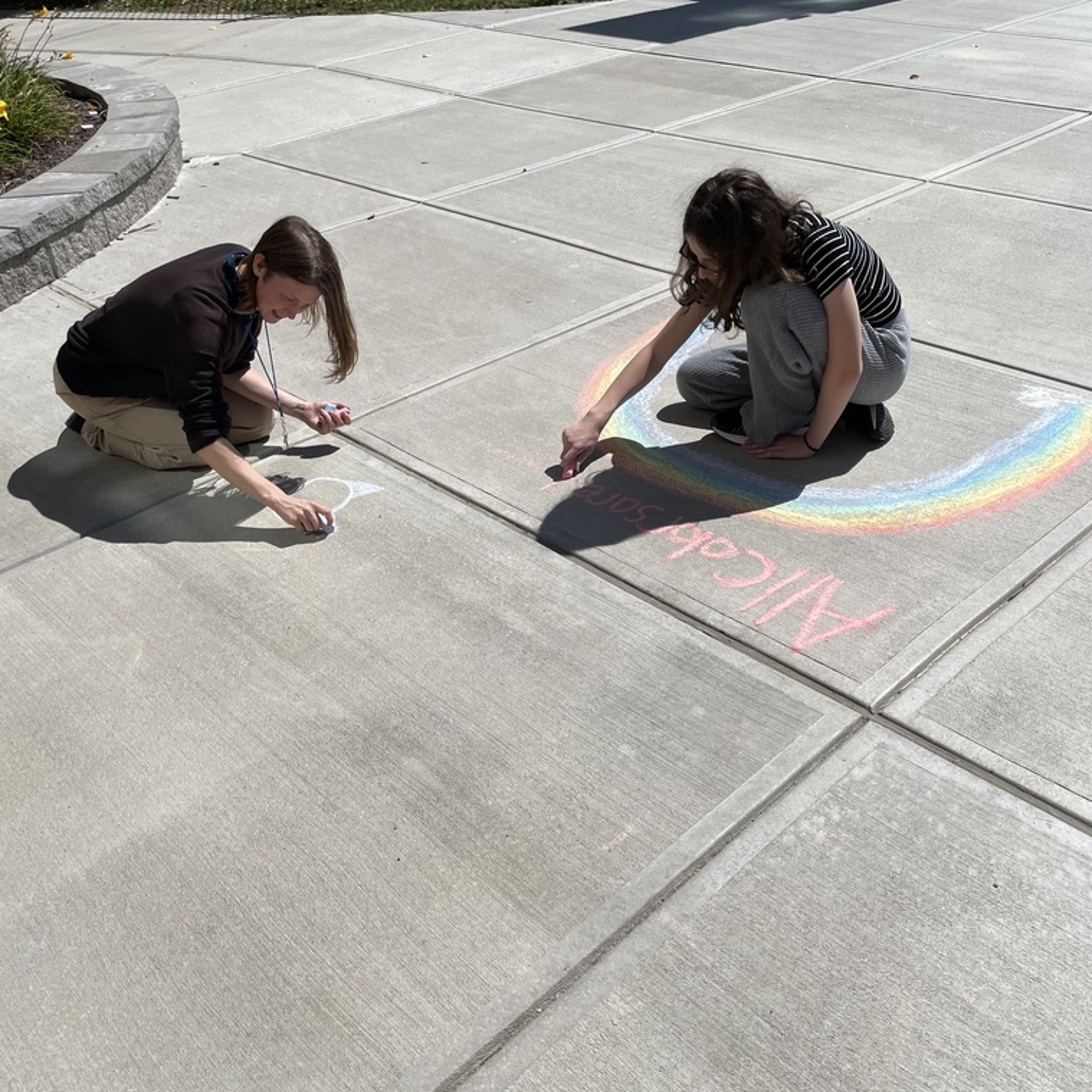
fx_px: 1106
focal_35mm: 31
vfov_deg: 52.4
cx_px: 547
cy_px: 620
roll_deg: +5.8
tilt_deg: -38.1
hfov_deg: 52.5
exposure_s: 1/7813
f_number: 1.6
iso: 32
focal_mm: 4.2
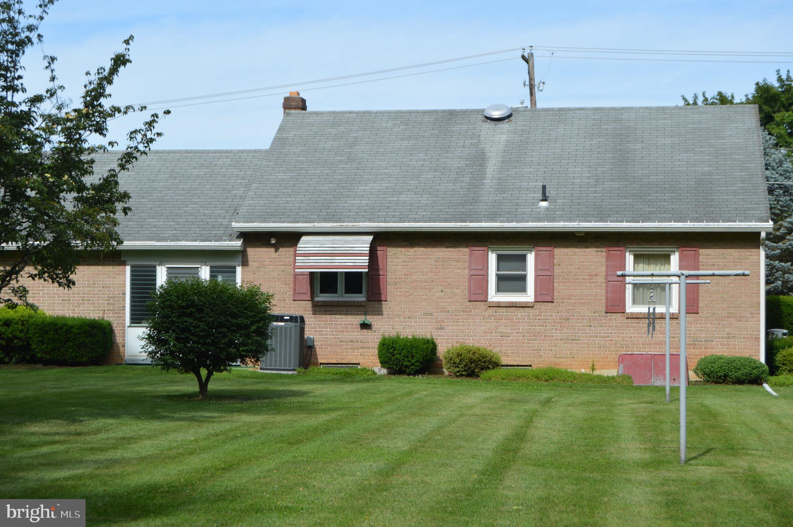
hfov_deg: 28.1
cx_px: 396
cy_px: 264
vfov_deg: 18.9
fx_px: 1584
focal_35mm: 72
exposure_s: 1/250
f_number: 8
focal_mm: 48
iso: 100
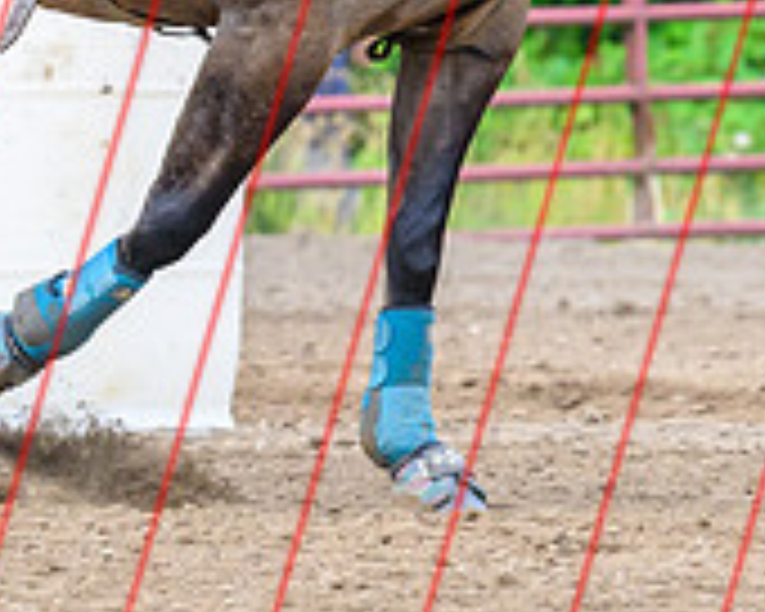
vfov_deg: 2.8
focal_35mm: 545
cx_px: 266
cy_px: -297
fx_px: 12339
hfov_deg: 3.6
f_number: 4
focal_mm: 130
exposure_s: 1/1600
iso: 3200
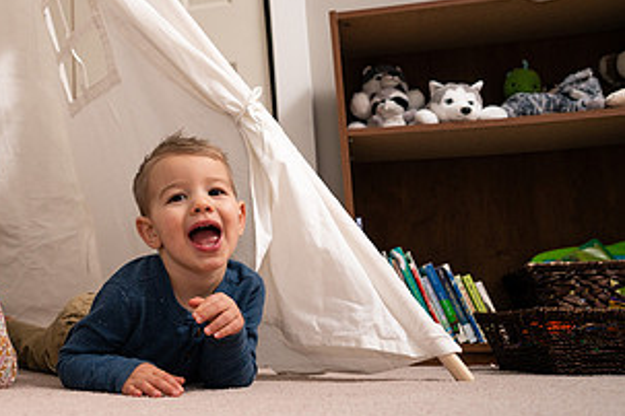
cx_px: 29
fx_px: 799
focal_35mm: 46
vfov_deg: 29.1
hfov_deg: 38.8
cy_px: 151
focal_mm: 24
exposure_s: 1/250
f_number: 2.8
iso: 500
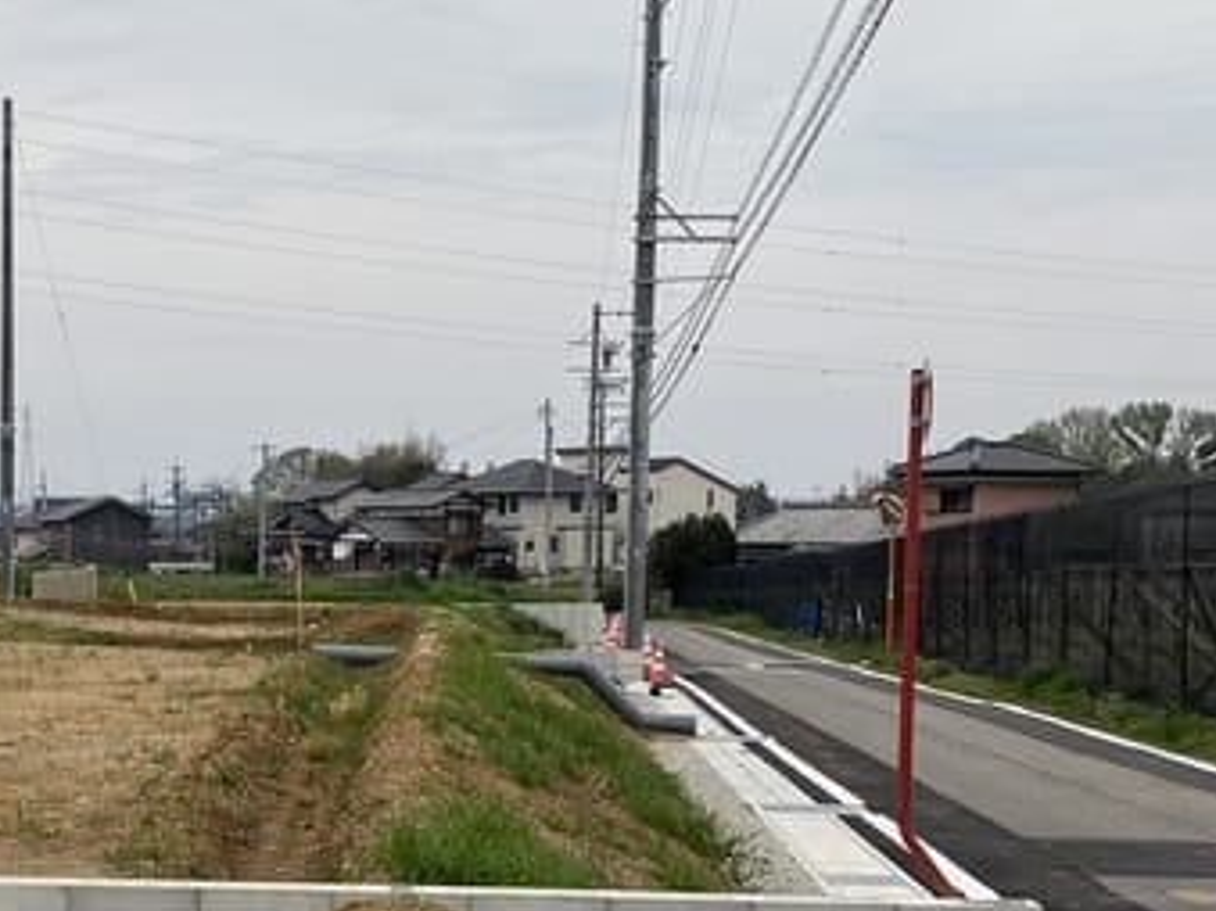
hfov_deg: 27.5
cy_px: 777
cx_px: 197
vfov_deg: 20.9
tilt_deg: -7.2
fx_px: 2423
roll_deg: +0.5
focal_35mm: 69
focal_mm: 4.25
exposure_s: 1/508
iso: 32
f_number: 1.8
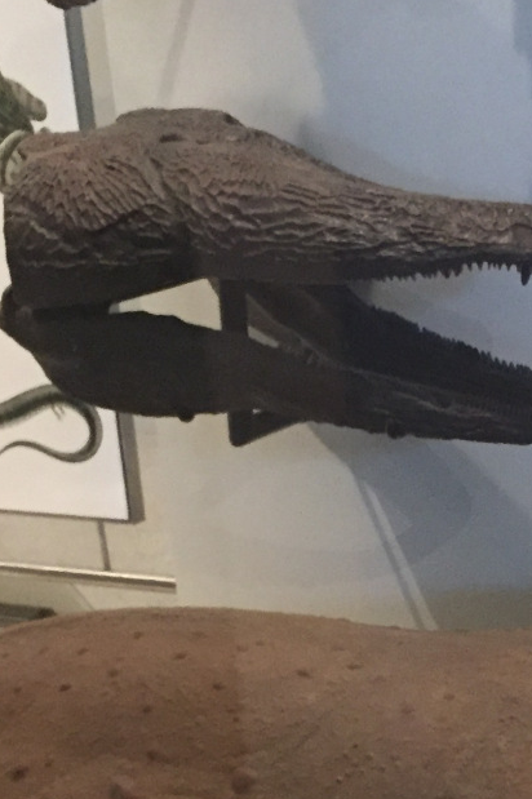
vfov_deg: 25.3
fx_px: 1731
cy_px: 701
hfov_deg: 17.2
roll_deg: +3.1
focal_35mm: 78
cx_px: 478
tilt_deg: -18.7
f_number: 2.2
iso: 250
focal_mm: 4.15
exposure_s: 1/30
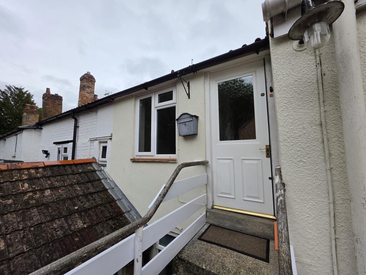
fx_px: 137
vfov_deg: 89.9
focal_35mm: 13
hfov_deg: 106.2
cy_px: 138
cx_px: 183
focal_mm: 2.2
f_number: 1.9
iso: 32
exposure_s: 1/619
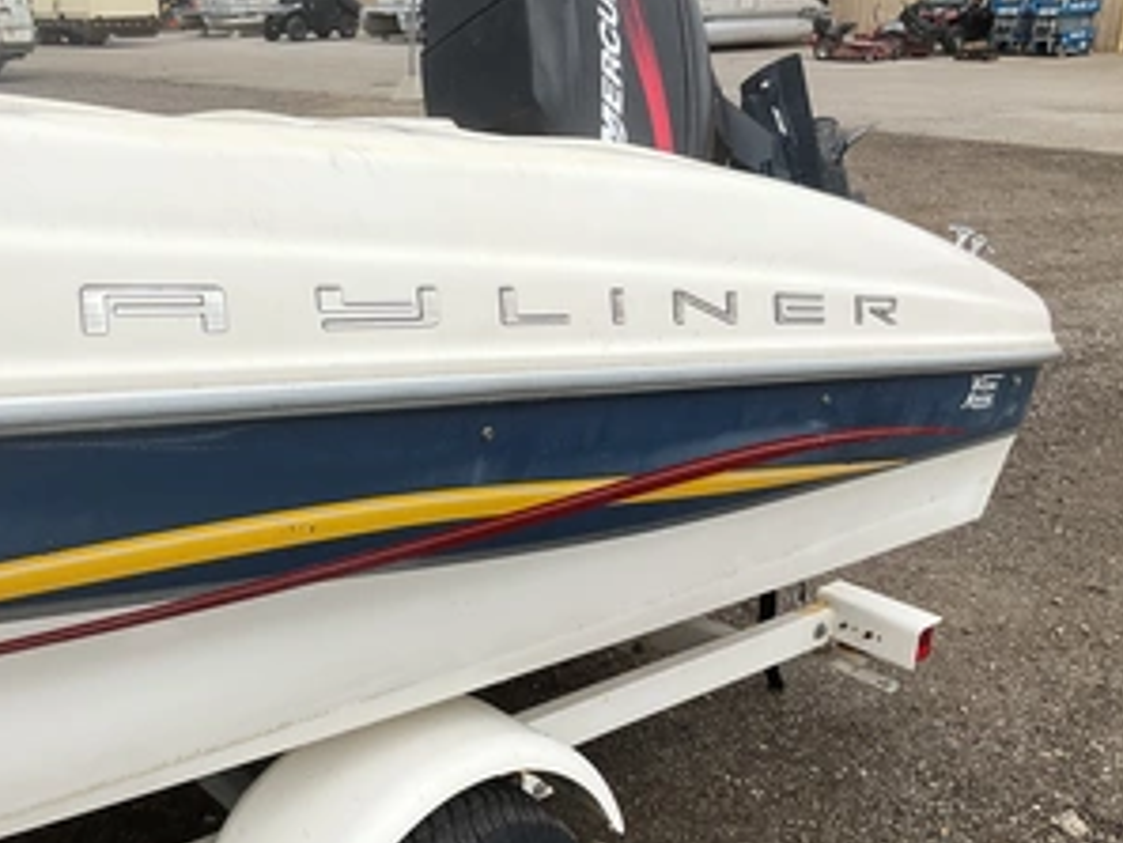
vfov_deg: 36.7
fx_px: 1266
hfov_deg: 47.3
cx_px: 405
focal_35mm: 39
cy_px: 503
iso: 25
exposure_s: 1/1730
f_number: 1.8
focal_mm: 3
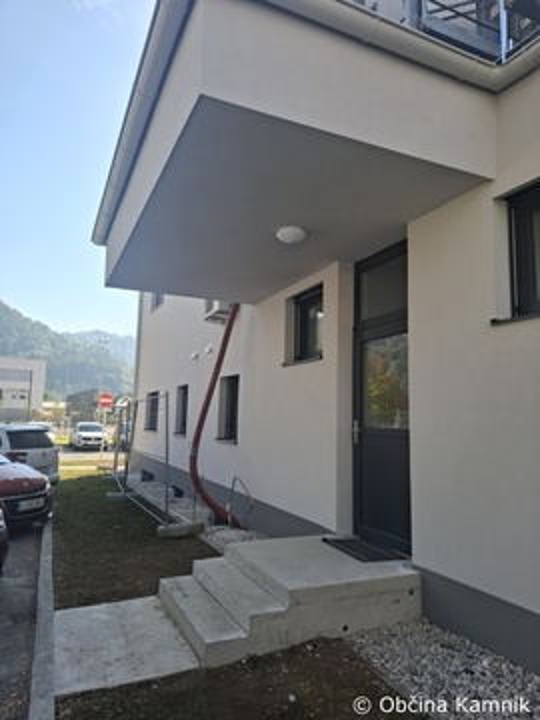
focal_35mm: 23
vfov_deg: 73.9
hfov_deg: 58.9
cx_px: 270
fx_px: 478
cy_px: 360
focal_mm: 5.54
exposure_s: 1/919
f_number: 1.8
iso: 50
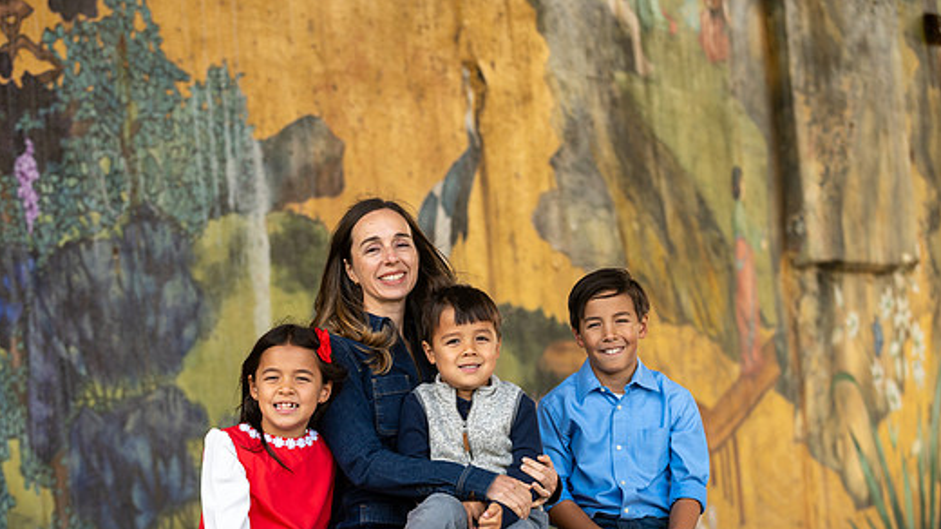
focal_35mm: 111
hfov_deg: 19.3
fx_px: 2768
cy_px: 348
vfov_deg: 10.9
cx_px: 431
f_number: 3.5
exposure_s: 1/250
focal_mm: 95
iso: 400
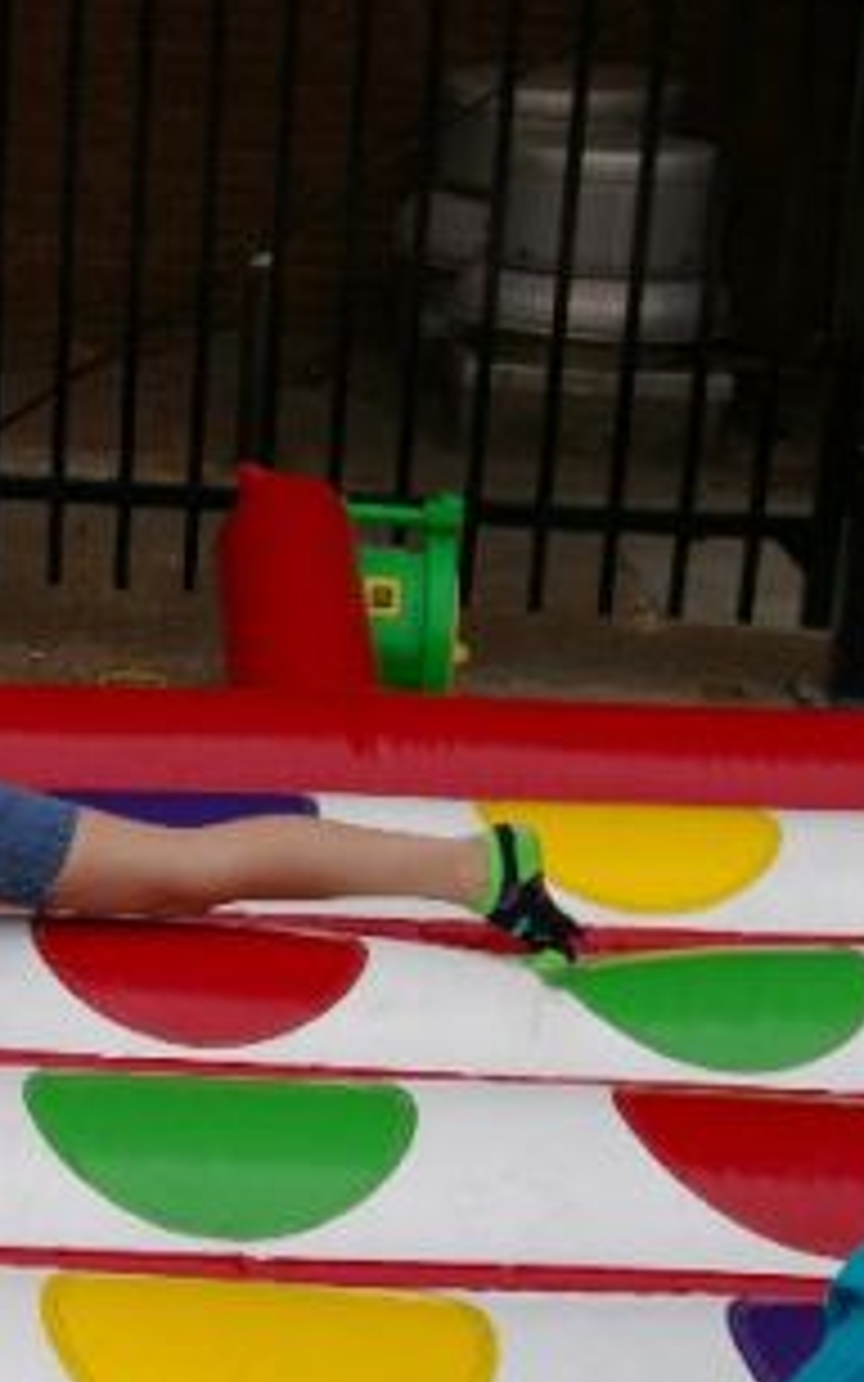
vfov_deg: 26.2
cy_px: 696
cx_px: -158
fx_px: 2967
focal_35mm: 79
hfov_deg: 16.0
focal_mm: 33
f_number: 9.5
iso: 200
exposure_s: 1/90
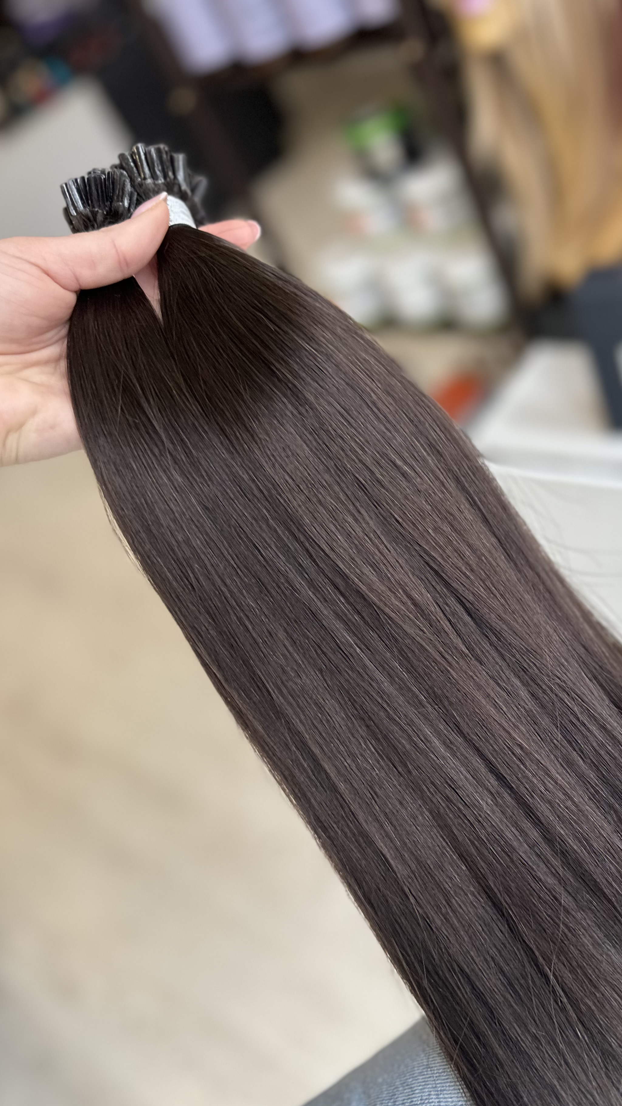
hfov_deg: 39.4
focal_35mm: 29
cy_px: 612
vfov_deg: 65.9
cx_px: 440
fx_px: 850
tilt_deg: -41.0
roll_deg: +30.1
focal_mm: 6.86
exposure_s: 1/100
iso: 100
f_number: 1.78
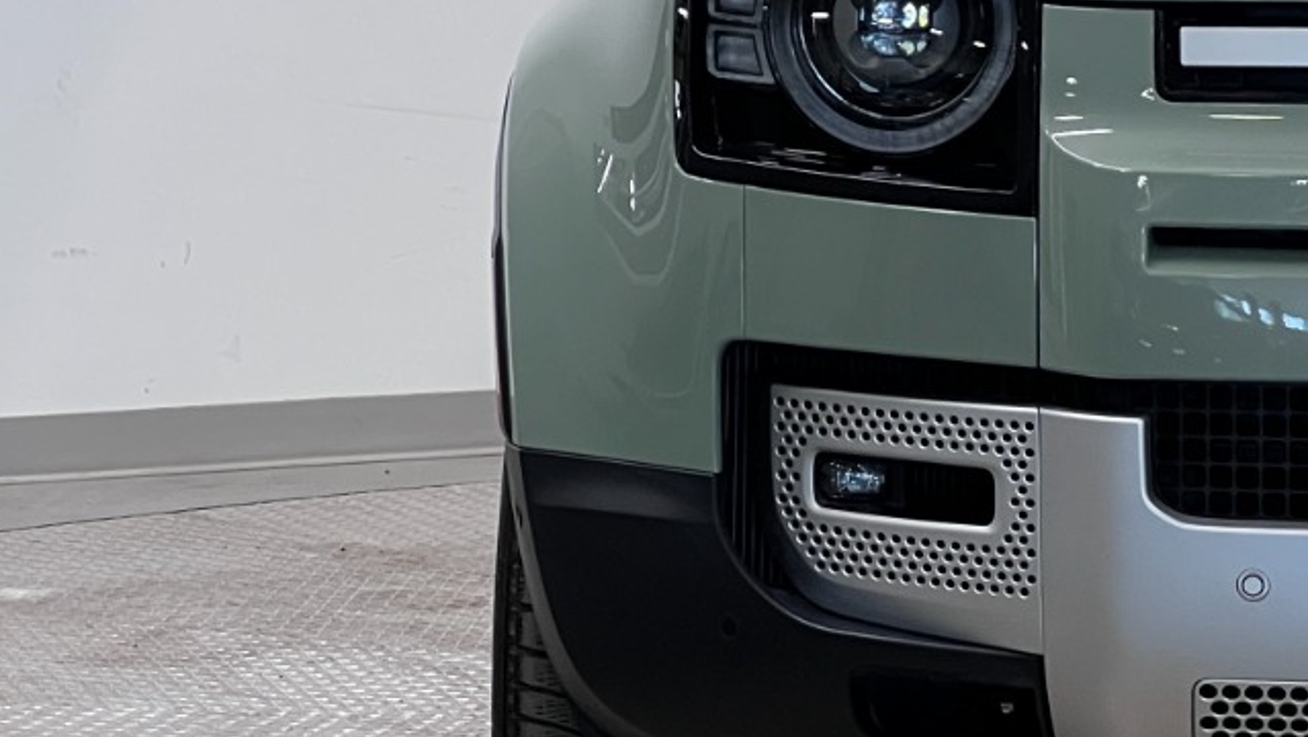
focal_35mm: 210
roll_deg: -0.7
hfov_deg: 10.1
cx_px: 1623
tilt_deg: -4.5
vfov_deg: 5.8
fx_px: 7286
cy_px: 156
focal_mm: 9
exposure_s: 1/120
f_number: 2.8
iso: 160
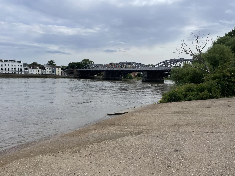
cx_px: 118
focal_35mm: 26
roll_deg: -1.3
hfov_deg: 67.3
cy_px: 88
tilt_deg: -2.9
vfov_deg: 53.1
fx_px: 177
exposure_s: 1/5556
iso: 32
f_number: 1.6
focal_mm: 4.2
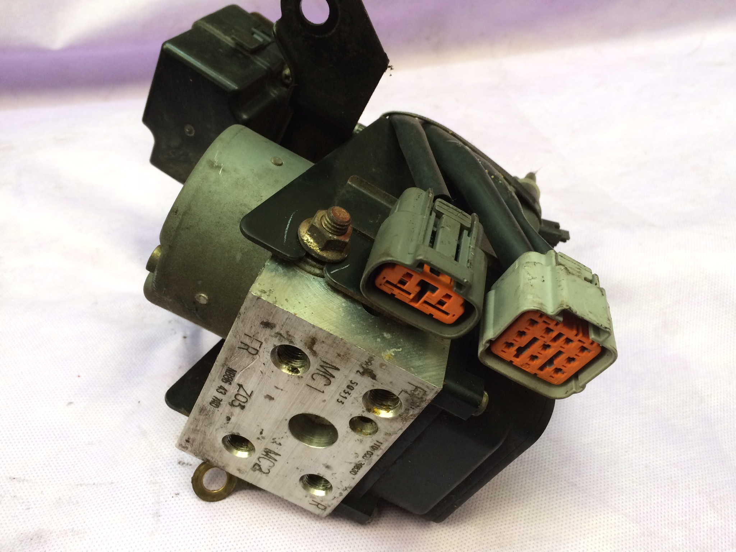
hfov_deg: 61.7
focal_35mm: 29
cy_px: 276
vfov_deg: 48.2
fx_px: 617
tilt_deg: -47.7
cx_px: 368
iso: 125
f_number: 2.2
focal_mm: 4.15
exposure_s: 1/33
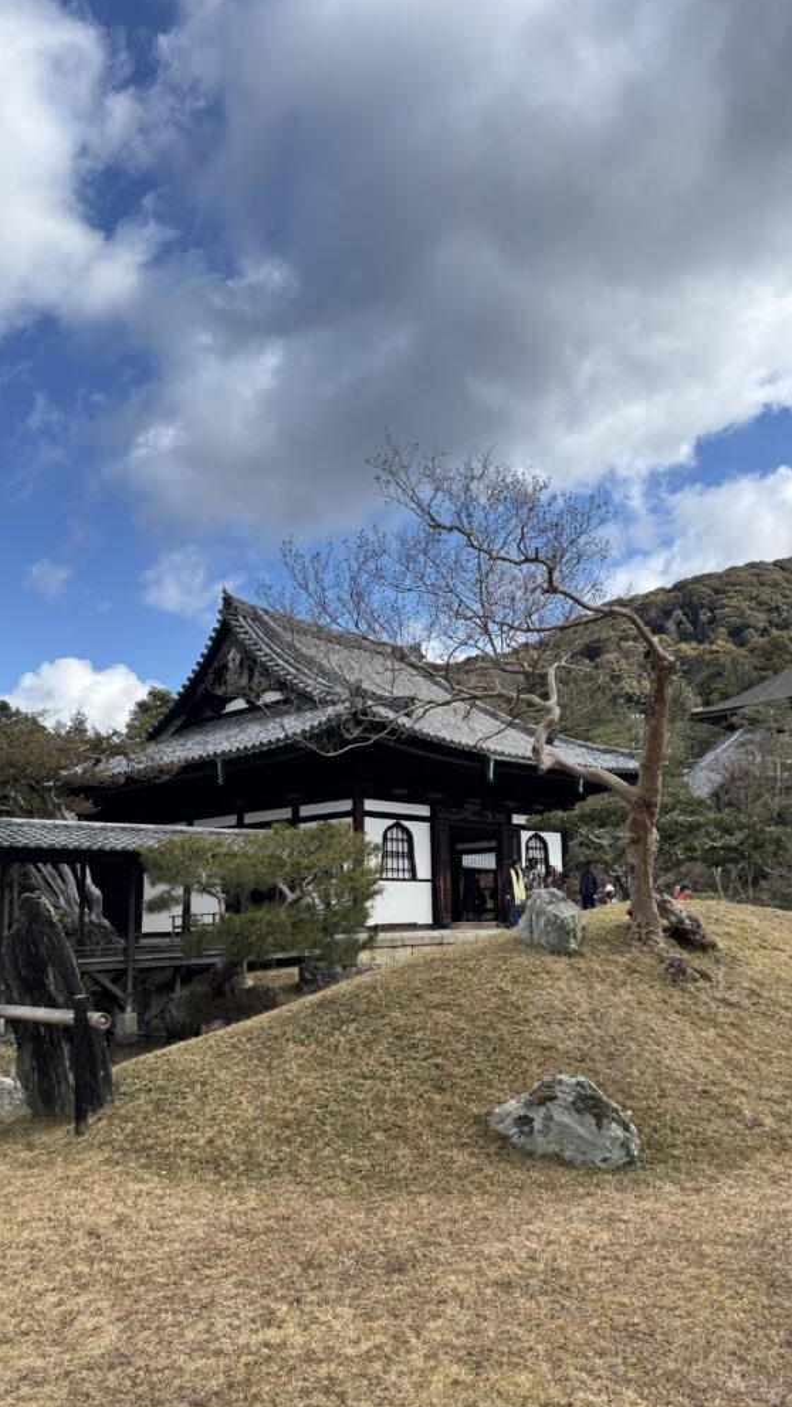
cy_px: 695
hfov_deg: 42.9
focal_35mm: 27
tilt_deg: +12.8
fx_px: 1008
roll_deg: +1.2
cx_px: 430
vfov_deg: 69.9
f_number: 1.78
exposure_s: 1/1339
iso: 80
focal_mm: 6.76
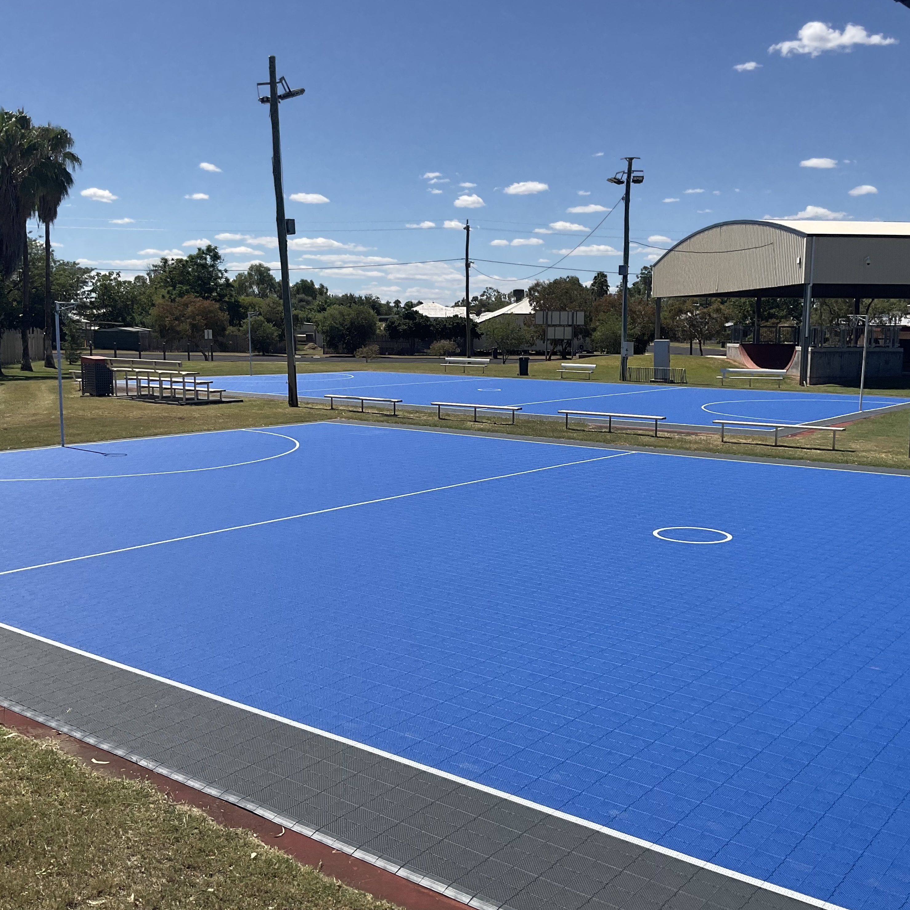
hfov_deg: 47.2
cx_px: 488
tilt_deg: -6.5
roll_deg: -1.0
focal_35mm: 35
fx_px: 1041
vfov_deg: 47.2
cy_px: 458
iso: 16
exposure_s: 1/3125
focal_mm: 3
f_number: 1.8
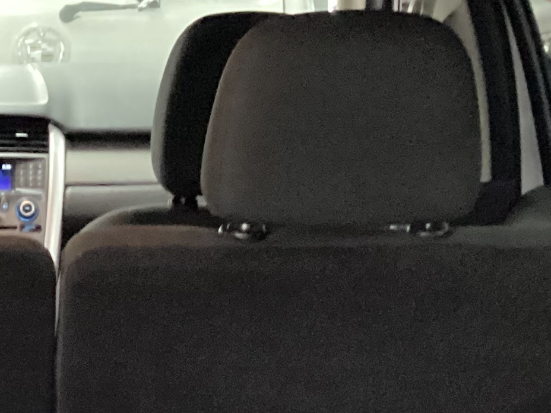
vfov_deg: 12.7
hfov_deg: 17.3
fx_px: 1735
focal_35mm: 109
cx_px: -88
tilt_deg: -24.9
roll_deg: +0.2
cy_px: 657
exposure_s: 1/20
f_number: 2.4
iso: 800
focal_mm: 3.3
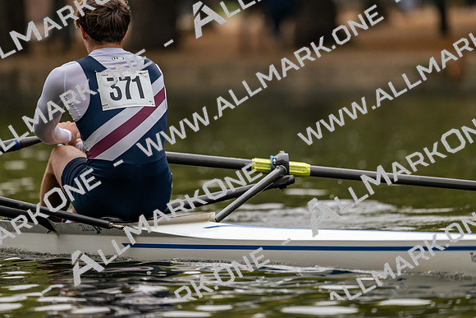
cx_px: 238
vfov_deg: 3.4
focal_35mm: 400
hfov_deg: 5.2
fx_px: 5290
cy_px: 159
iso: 2200
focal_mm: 400
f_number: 4.5
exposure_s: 1/2500
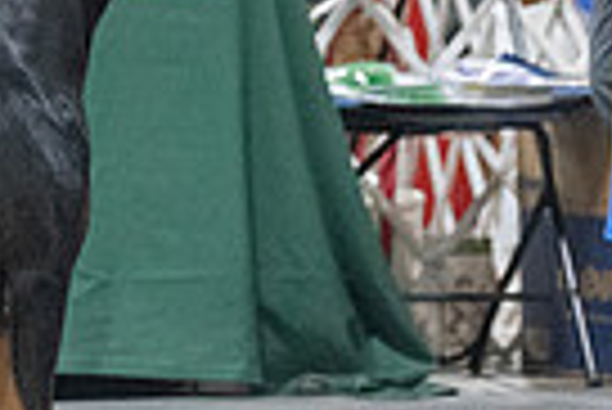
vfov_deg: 2.2
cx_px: 63
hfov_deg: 3.3
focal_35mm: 626
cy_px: -191
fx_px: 10653
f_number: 3.2
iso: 12800
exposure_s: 1/400
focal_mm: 147
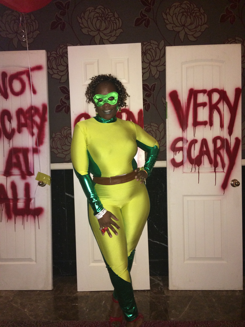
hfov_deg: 48.2
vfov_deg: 61.7
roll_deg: +0.5
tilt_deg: -5.7
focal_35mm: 29
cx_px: 122
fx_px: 274
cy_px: 164
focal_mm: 4.15
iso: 250
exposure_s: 1/16
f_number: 2.2
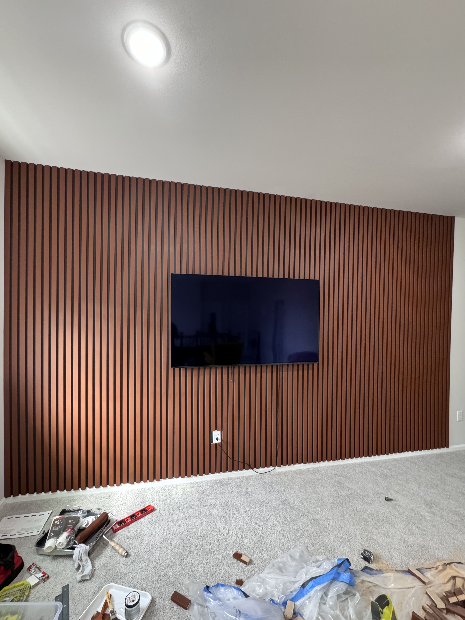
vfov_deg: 98.1
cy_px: 325
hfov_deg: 81.7
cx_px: 228
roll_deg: -0.2
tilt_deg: -1.1
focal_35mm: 15
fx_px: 269
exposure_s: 1/60
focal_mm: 2.22
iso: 640
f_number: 2.2
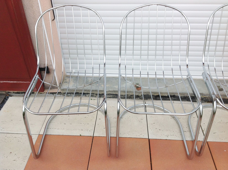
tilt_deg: -37.3
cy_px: 85
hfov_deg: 52.7
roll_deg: +1.4
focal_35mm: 35
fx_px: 230
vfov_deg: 40.6
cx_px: 114
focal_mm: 4.28
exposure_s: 1/216
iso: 50
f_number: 2.4
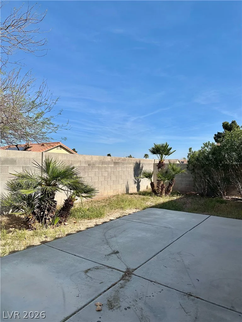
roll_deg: -1.8
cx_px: 121
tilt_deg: +1.5
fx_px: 224
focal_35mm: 24
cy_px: 161
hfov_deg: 56.8
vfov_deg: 71.6
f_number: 1.78
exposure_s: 1/5848
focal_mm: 6.86
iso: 80
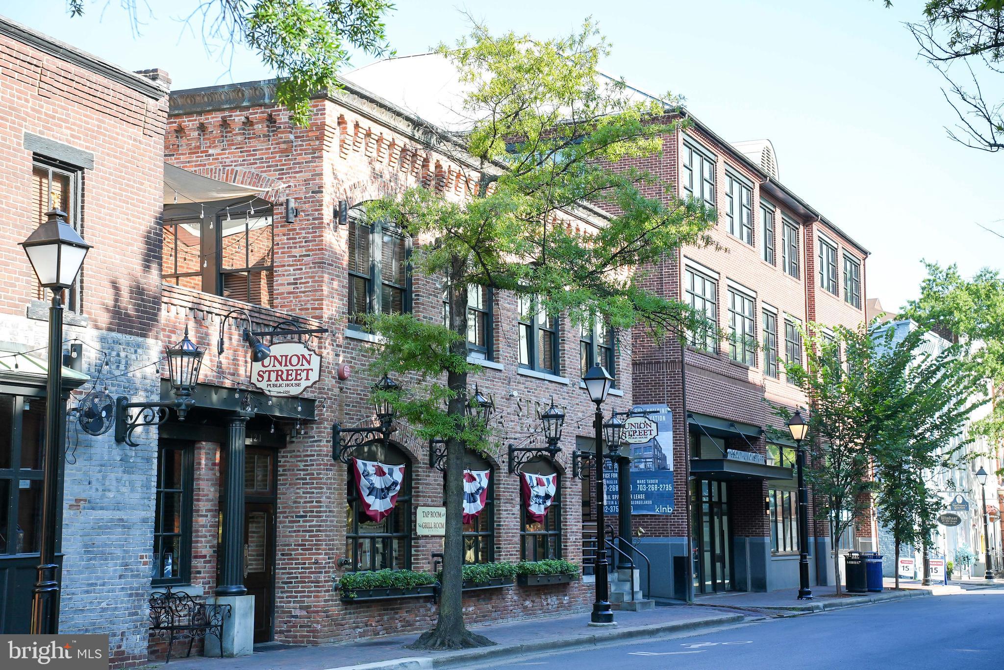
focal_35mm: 62
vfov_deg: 21.9
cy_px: 335
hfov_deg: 32.4
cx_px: 502
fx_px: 1730
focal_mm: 62
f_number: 4.5
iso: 320
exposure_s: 1/80
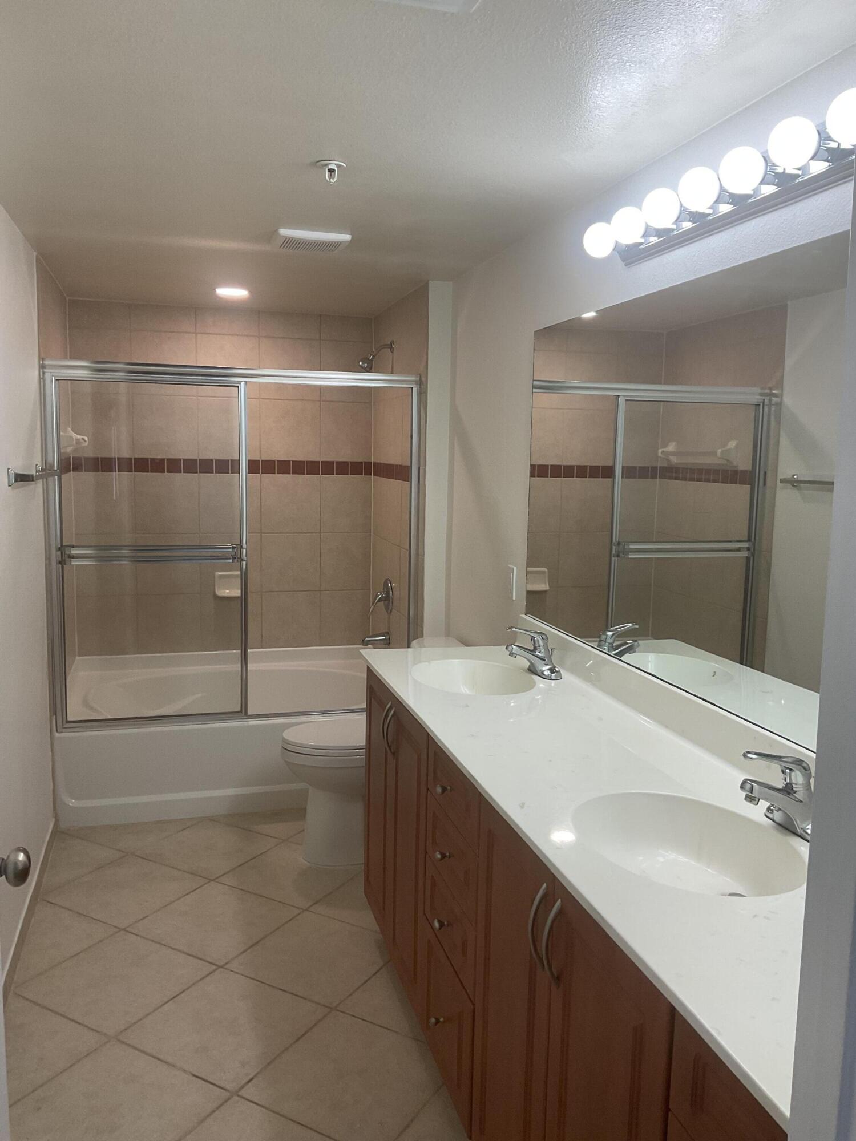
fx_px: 956
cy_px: 570
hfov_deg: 48.2
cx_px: 428
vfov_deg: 61.7
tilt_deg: -7.5
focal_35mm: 29
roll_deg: -0.4
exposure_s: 1/120
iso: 64
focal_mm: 3
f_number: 1.8
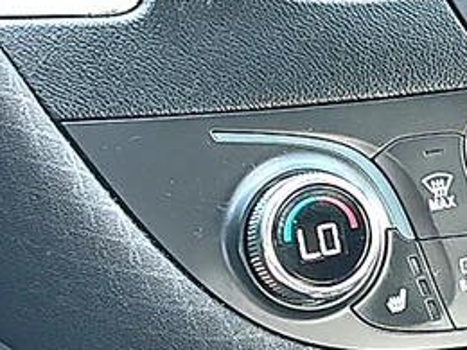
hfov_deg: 15.5
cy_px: 89
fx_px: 1632
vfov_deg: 12.2
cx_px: 598
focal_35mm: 121
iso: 64
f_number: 1.78
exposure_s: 1/106
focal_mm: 6.86
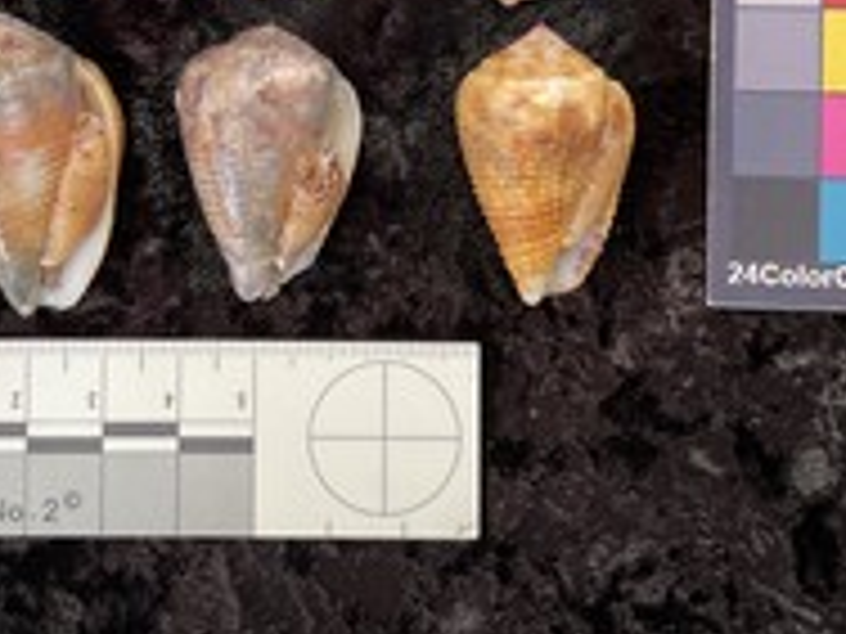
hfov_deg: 35.4
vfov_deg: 26.3
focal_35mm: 54
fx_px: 1320
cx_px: 324
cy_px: 92
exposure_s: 1/60
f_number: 1.8
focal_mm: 3
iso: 64
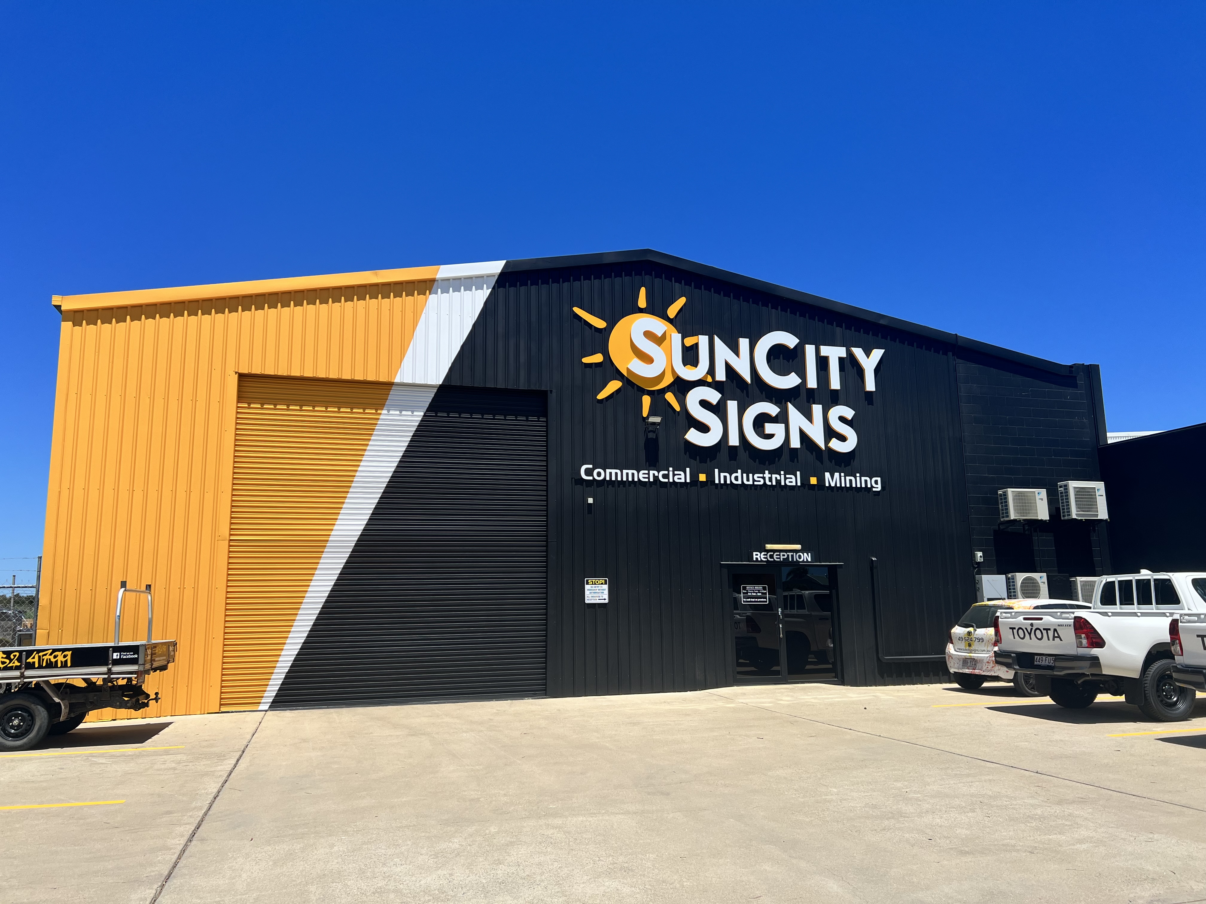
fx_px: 906
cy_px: 452
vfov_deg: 53.1
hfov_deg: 67.3
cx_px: 603
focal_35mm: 26
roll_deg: +0.9
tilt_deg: +9.7
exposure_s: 1/4630
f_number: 1.5
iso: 50
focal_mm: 5.7
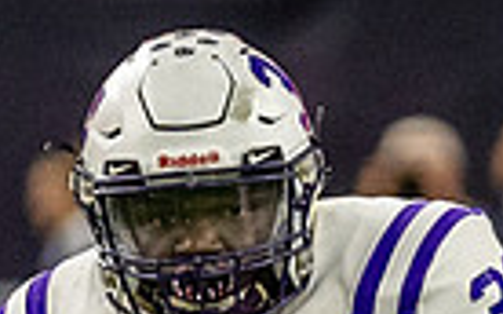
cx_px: 254
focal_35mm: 2347
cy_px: 301
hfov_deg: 0.9
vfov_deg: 0.6
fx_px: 32147
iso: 1250
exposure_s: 1/1250
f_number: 2.8
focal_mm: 200
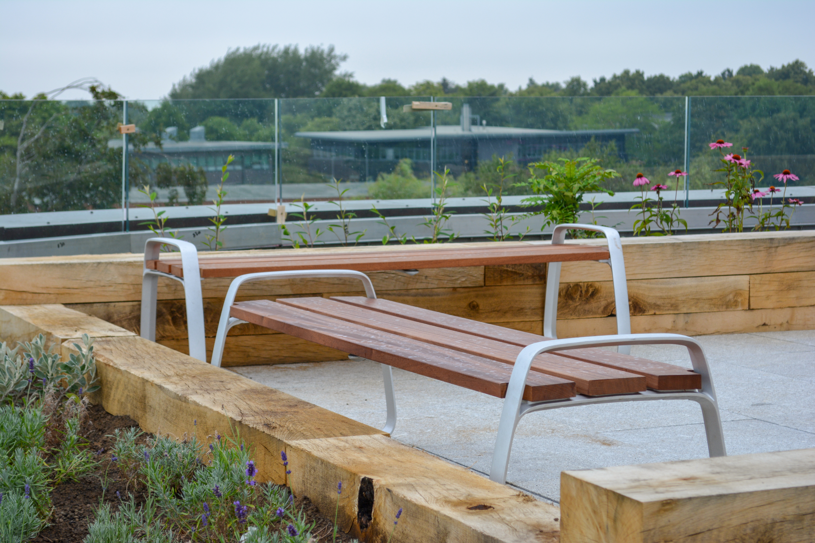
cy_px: 272
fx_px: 1868
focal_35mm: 82
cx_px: 408
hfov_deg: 24.6
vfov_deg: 16.6
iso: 200
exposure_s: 1/200
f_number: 7.1
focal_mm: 55
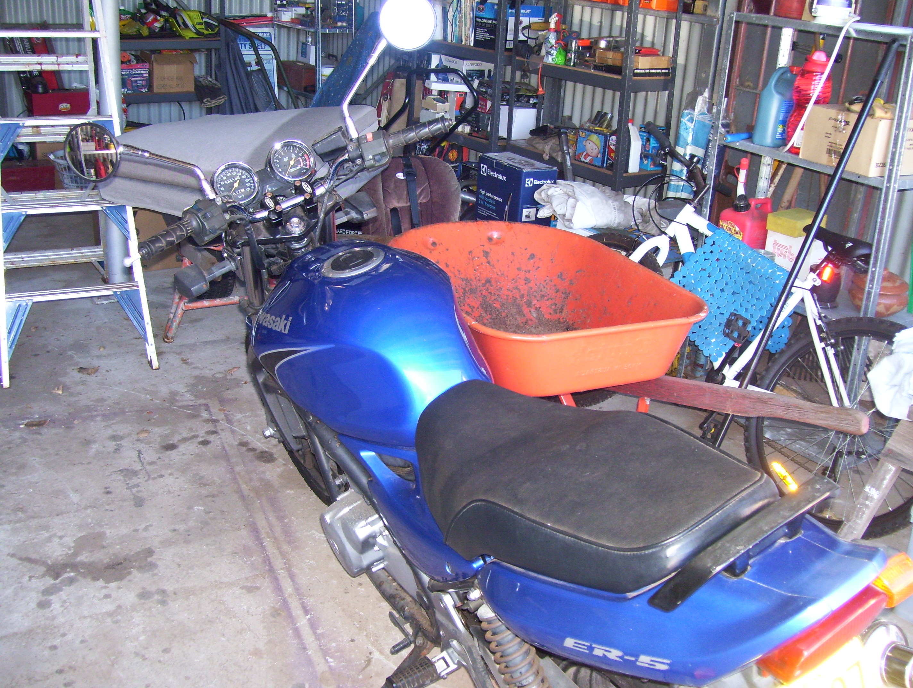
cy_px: 344
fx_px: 951
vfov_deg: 39.7
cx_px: 456
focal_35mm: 36
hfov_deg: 51.3
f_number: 2.7
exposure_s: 1/60
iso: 200
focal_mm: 6
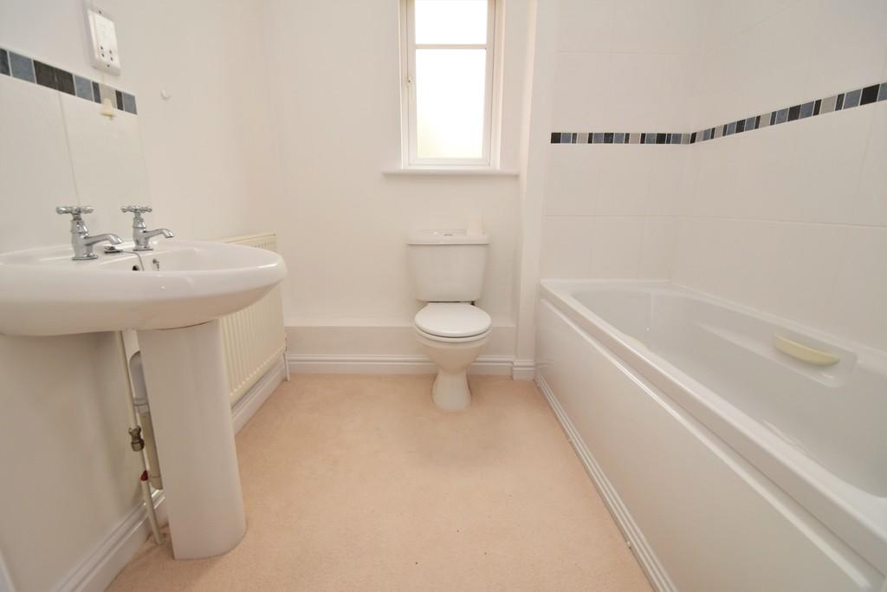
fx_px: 370
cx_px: 444
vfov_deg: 77.3
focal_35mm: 15
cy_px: 296
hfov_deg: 100.4
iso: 640
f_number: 5.6
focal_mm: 10
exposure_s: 1/125
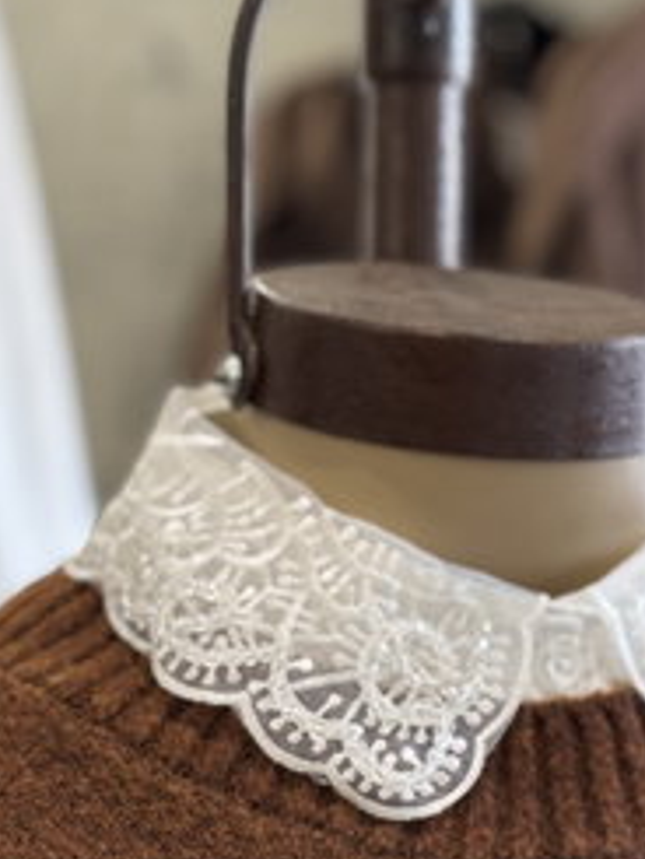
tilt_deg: -3.2
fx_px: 2805
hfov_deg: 13.1
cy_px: 752
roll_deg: +0.3
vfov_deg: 17.2
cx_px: 466
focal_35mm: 113
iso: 80
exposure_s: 1/50
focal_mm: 5.96
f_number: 1.6
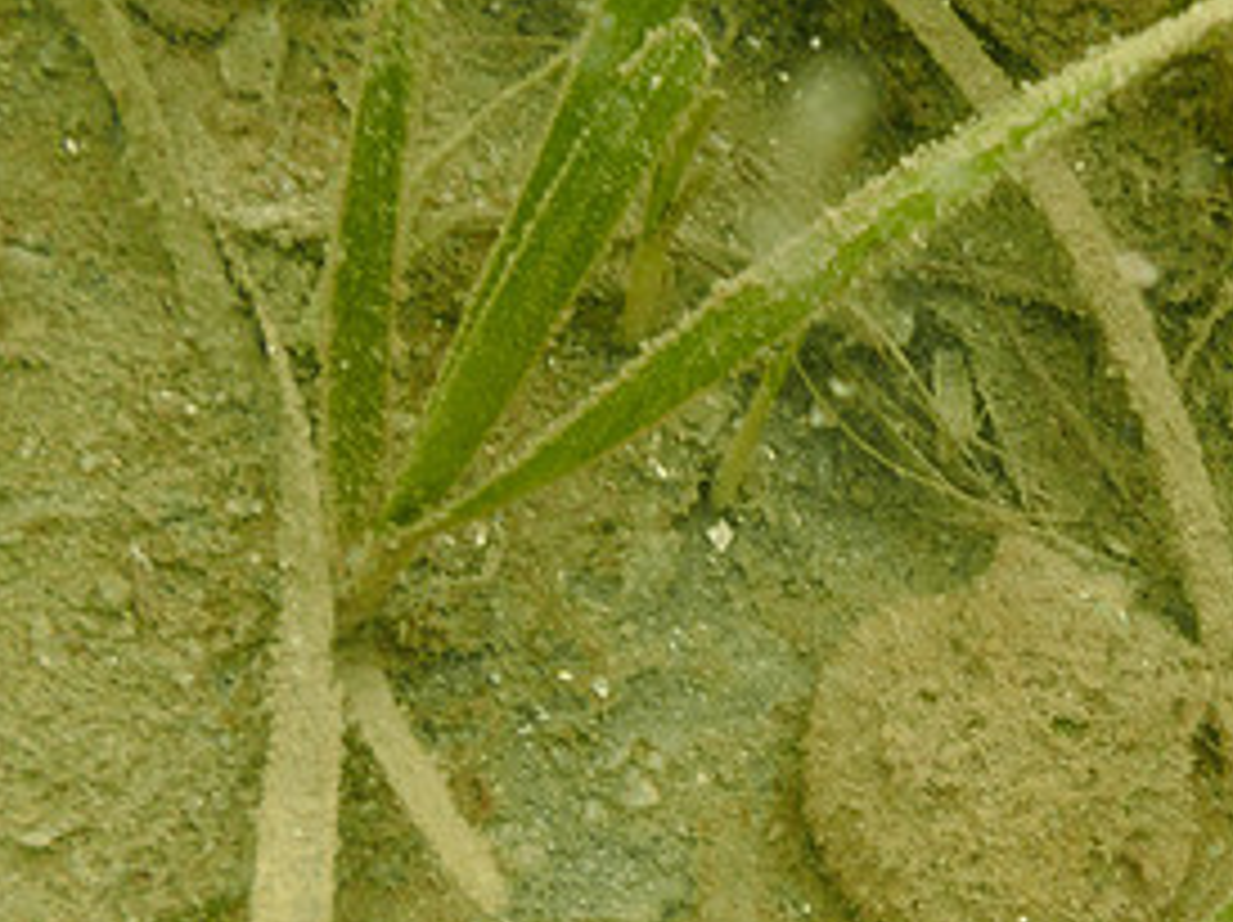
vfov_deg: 27.5
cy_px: 421
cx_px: 1030
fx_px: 1886
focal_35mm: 53
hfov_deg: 34.8
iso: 100
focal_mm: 4.5
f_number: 2.8
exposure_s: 1/160
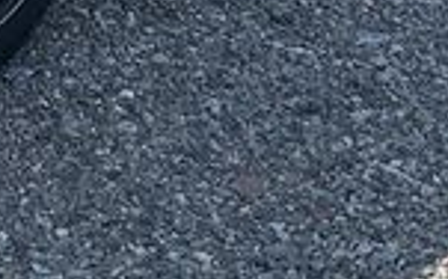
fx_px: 1988
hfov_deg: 12.1
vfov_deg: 7.6
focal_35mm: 163
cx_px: -285
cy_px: -344
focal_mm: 3
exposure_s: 1/1412
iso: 25
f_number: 1.8
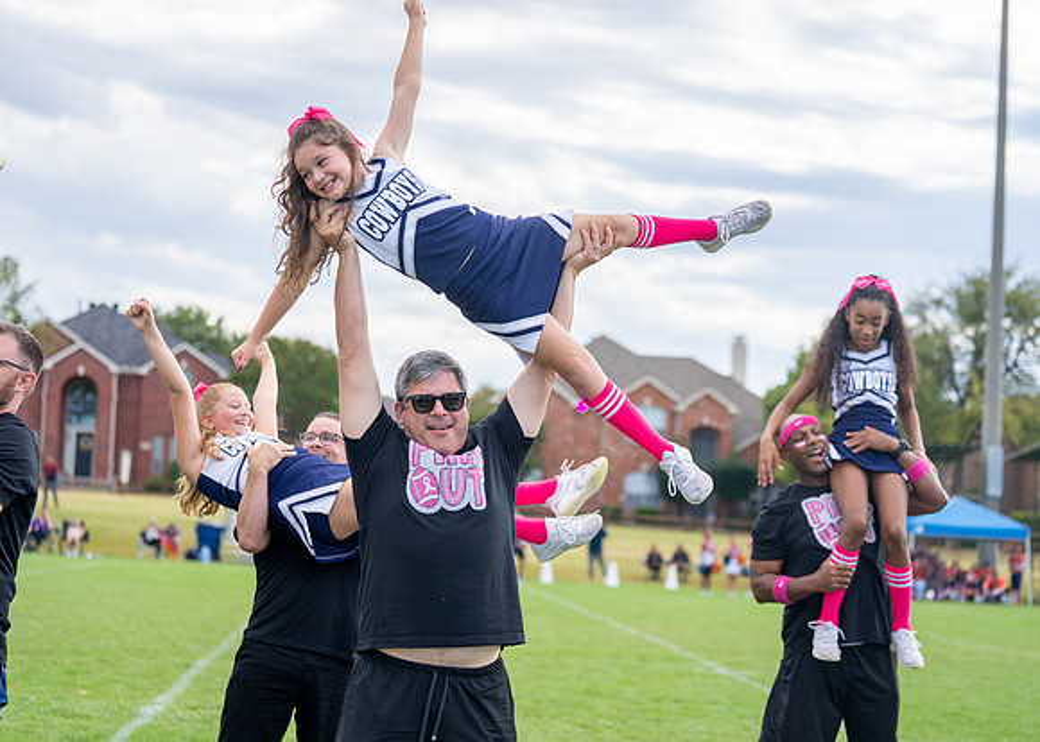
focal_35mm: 76
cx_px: 520
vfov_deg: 18.8
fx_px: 2239
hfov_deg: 26.2
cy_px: 378
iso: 500
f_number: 2.8
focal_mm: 70
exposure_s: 1/4000
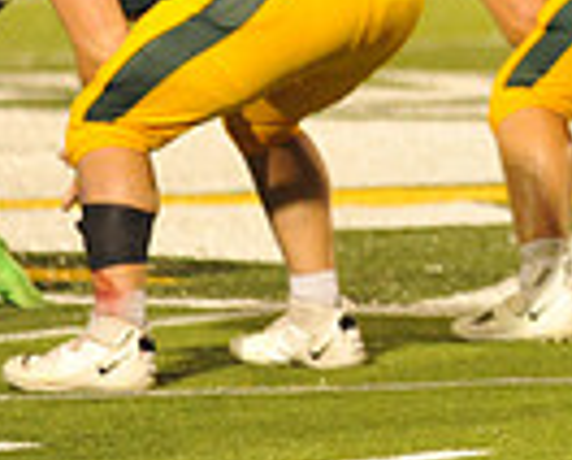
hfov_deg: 2.3
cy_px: -126
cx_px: 1070
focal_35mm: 822
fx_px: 13936
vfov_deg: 1.9
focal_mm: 200
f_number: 4
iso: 6400
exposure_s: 1/320
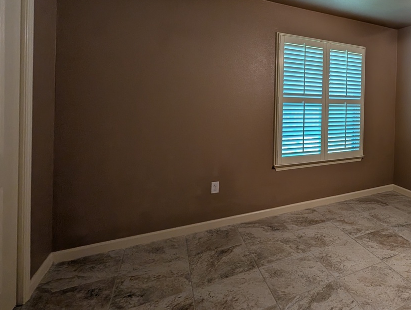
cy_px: 105
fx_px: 250
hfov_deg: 68.3
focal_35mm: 21
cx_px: 349
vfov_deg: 62.1
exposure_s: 1/67
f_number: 1.7
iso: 146
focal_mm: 2.02
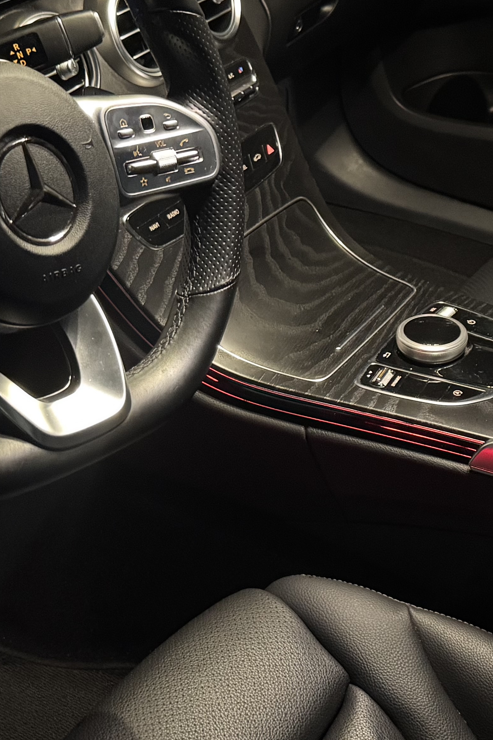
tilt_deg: -35.4
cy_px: 368
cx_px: 298
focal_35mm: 61
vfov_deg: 32.9
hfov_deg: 22.2
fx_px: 1253
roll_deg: -3.0
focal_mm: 6.76
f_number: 1.78
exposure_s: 1/25
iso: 1600
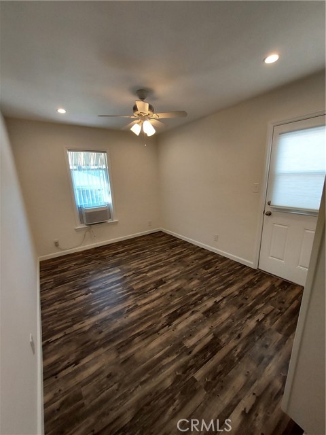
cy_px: 218
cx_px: 163
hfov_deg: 89.9
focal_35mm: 13
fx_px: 163
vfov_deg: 106.2
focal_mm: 1.42
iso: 64
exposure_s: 1/60
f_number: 2.2
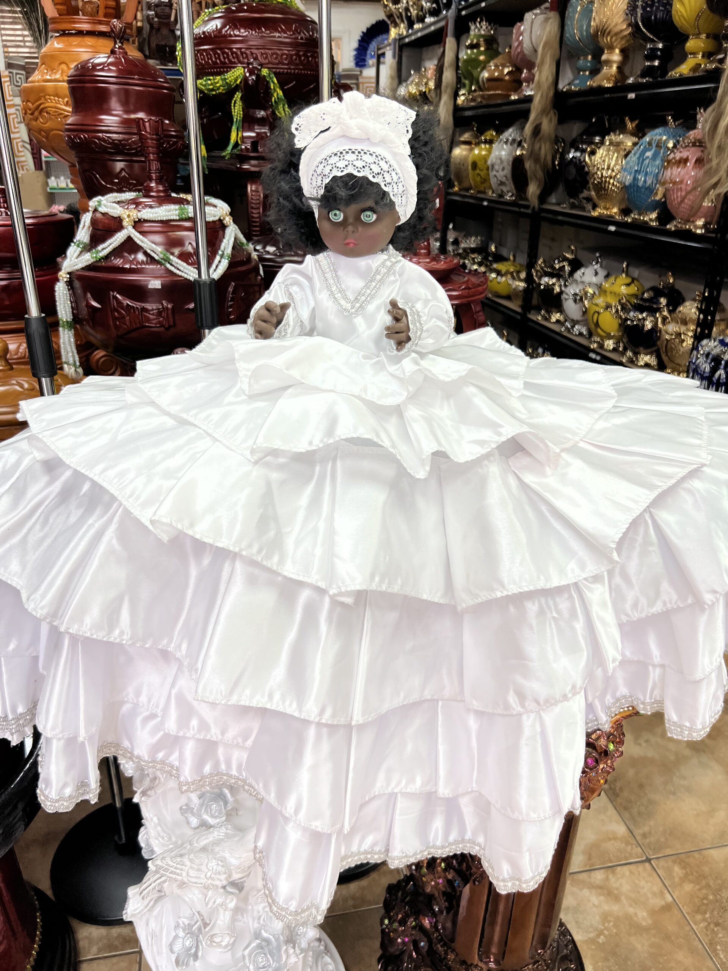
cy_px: 486
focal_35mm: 26
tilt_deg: -24.9
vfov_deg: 67.3
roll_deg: +0.0
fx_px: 729
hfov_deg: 53.1
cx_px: 364
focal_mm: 5.7
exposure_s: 1/120
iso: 125
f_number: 1.5
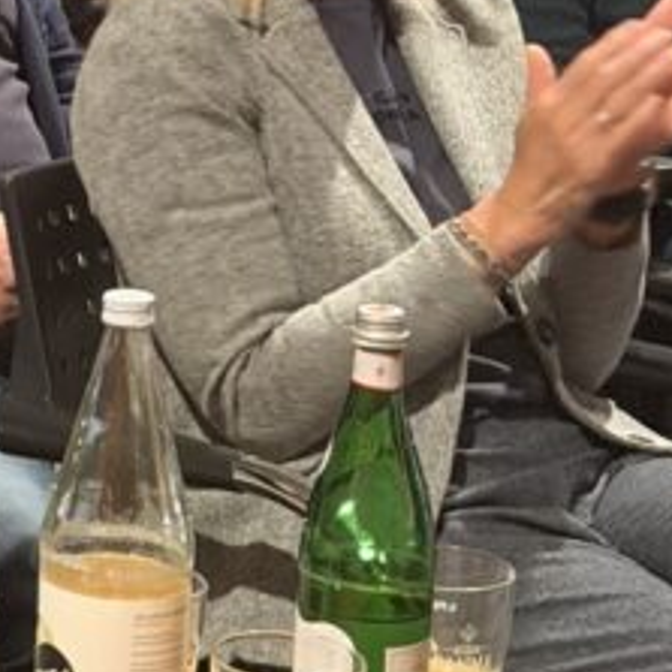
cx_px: -401
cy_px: -81
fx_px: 4283
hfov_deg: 8.7
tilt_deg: -9.1
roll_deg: -2.9
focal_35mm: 195
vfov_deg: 8.9
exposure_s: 1/25
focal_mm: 6.76
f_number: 1.78
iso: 500
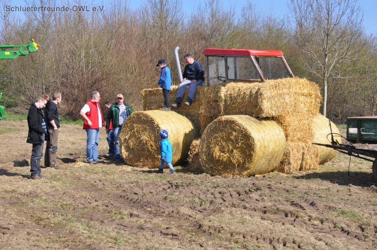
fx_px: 659
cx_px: 188
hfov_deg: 31.9
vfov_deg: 21.5
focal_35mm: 63
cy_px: 125
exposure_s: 1/320
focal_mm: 42
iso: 200
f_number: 9
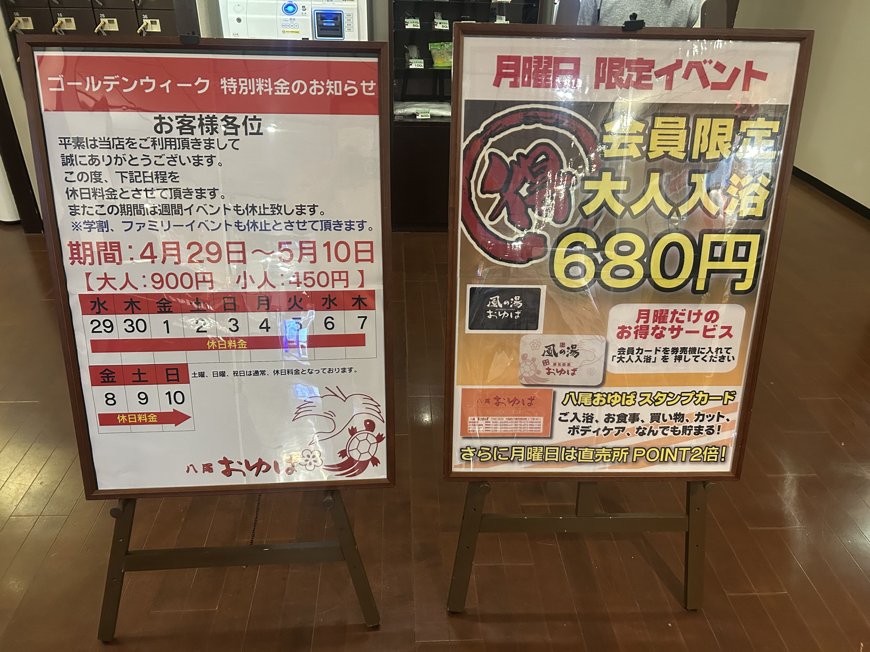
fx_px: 653
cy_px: 326
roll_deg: -0.8
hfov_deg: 67.3
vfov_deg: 53.1
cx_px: 435
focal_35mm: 26
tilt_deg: -30.2
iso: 400
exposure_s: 1/60
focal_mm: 5.7
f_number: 1.5
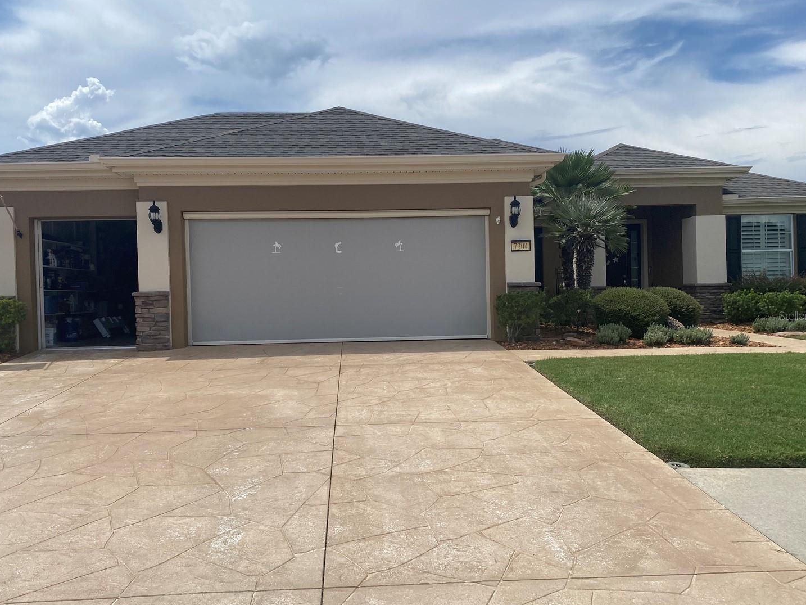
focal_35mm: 29
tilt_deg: -1.4
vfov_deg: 48.2
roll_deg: +2.1
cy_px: 315
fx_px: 675
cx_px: 382
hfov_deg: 61.6
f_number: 1.8
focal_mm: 4.25
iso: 32
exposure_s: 1/6410
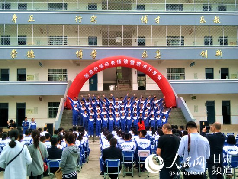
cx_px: 119
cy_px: 90
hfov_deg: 71.6
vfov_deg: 56.9
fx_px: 165
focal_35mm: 24
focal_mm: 4.1
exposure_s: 1/1212
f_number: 1.7
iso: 84
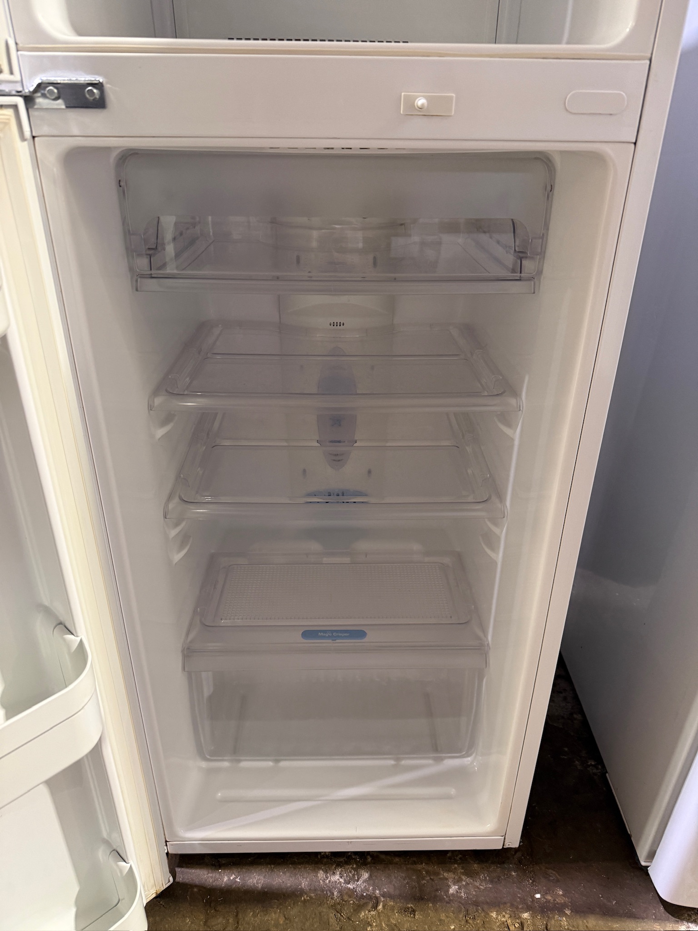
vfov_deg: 71.6
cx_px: 349
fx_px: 645
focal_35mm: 24
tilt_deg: -26.8
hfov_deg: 56.8
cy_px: 466
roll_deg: +1.2
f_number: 1.78
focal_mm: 6.76
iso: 320
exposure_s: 1/50
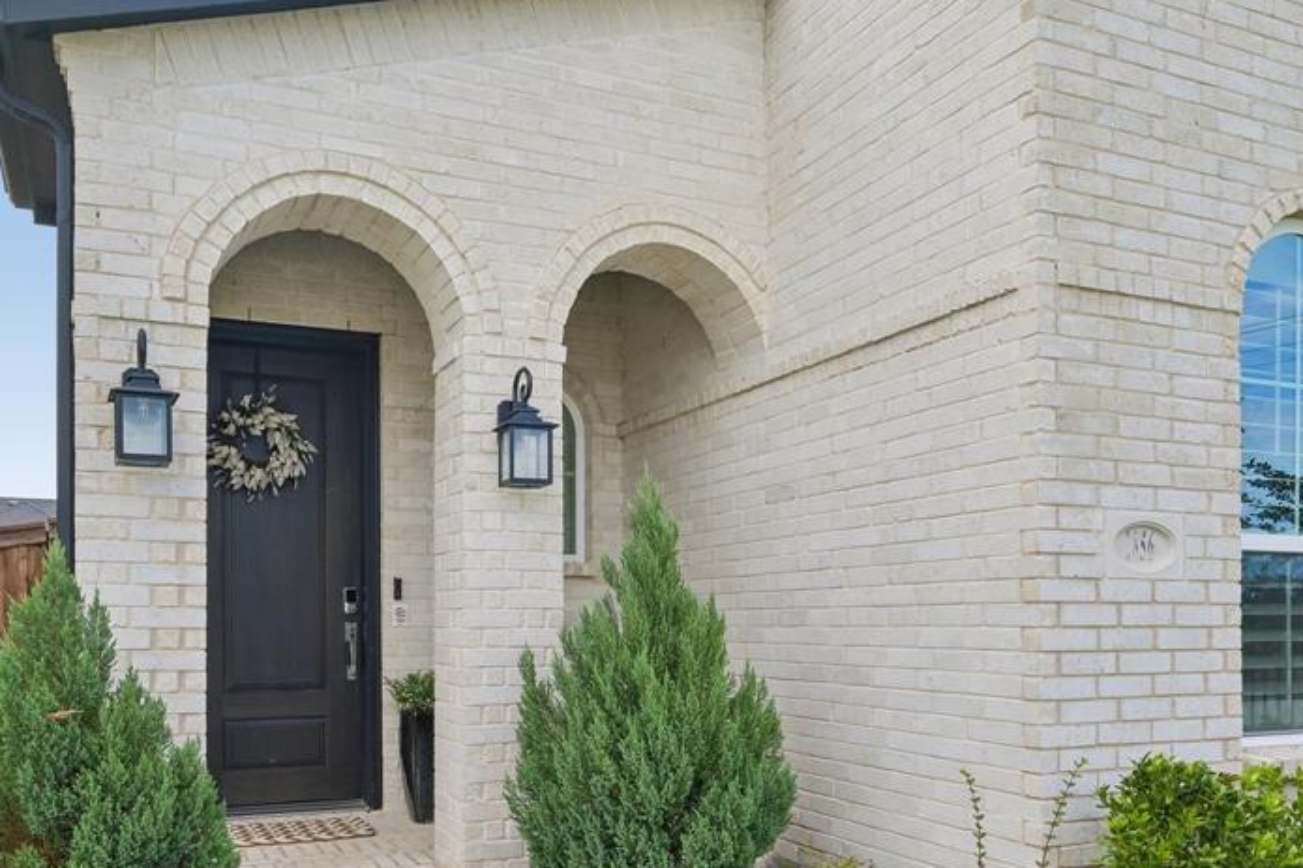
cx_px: 570
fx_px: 1040
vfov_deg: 44.8
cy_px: 566
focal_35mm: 29
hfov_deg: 63.9
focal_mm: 19.5
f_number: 8
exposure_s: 1/640
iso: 400
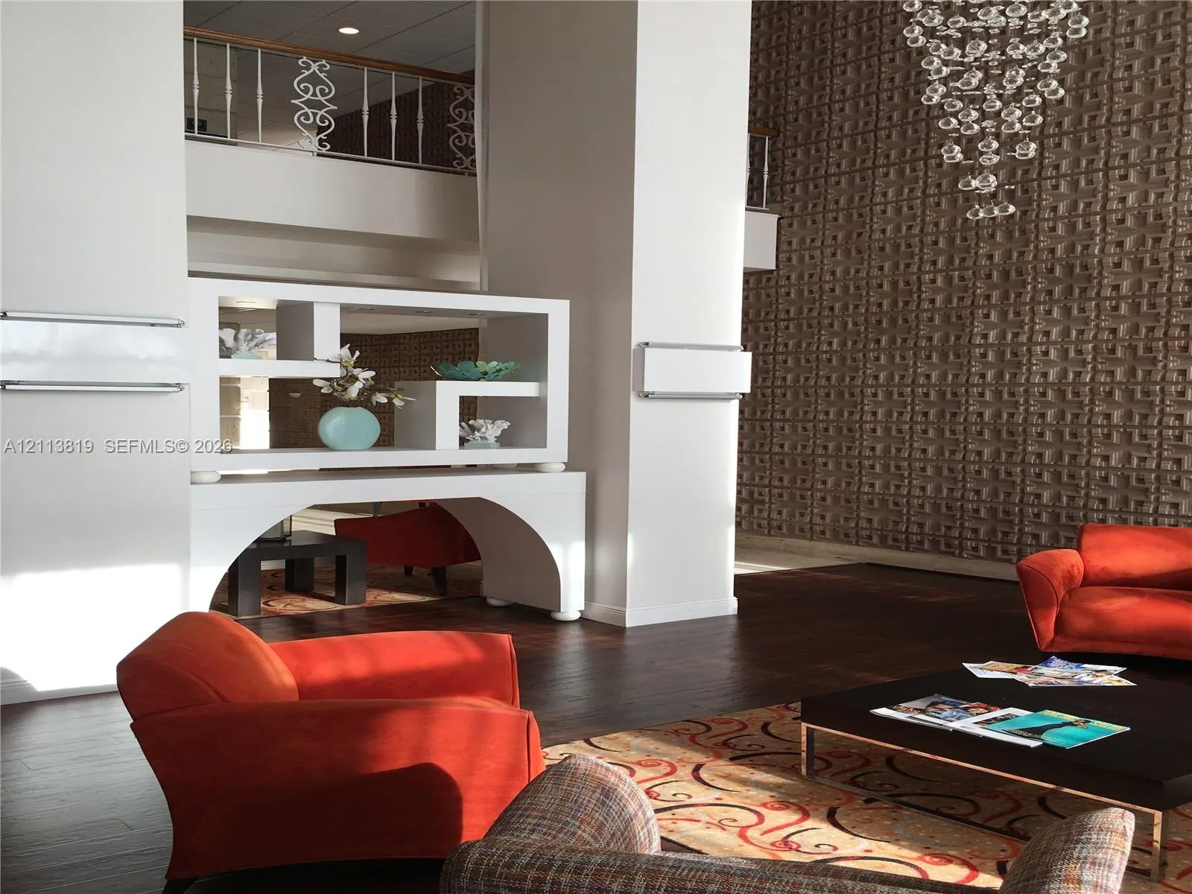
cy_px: 447
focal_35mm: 29
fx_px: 999
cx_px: 596
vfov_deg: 48.2
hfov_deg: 61.7
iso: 25
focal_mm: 4.15
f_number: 2.2
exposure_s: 1/169
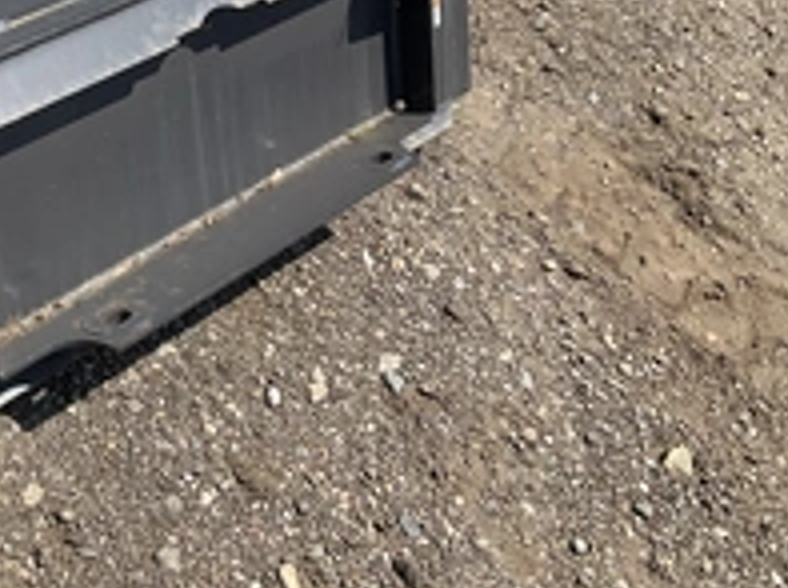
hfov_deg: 31.2
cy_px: 124
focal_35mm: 59
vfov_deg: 24.4
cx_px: 72
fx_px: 1341
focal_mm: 3
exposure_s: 1/1279
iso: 25
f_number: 1.8
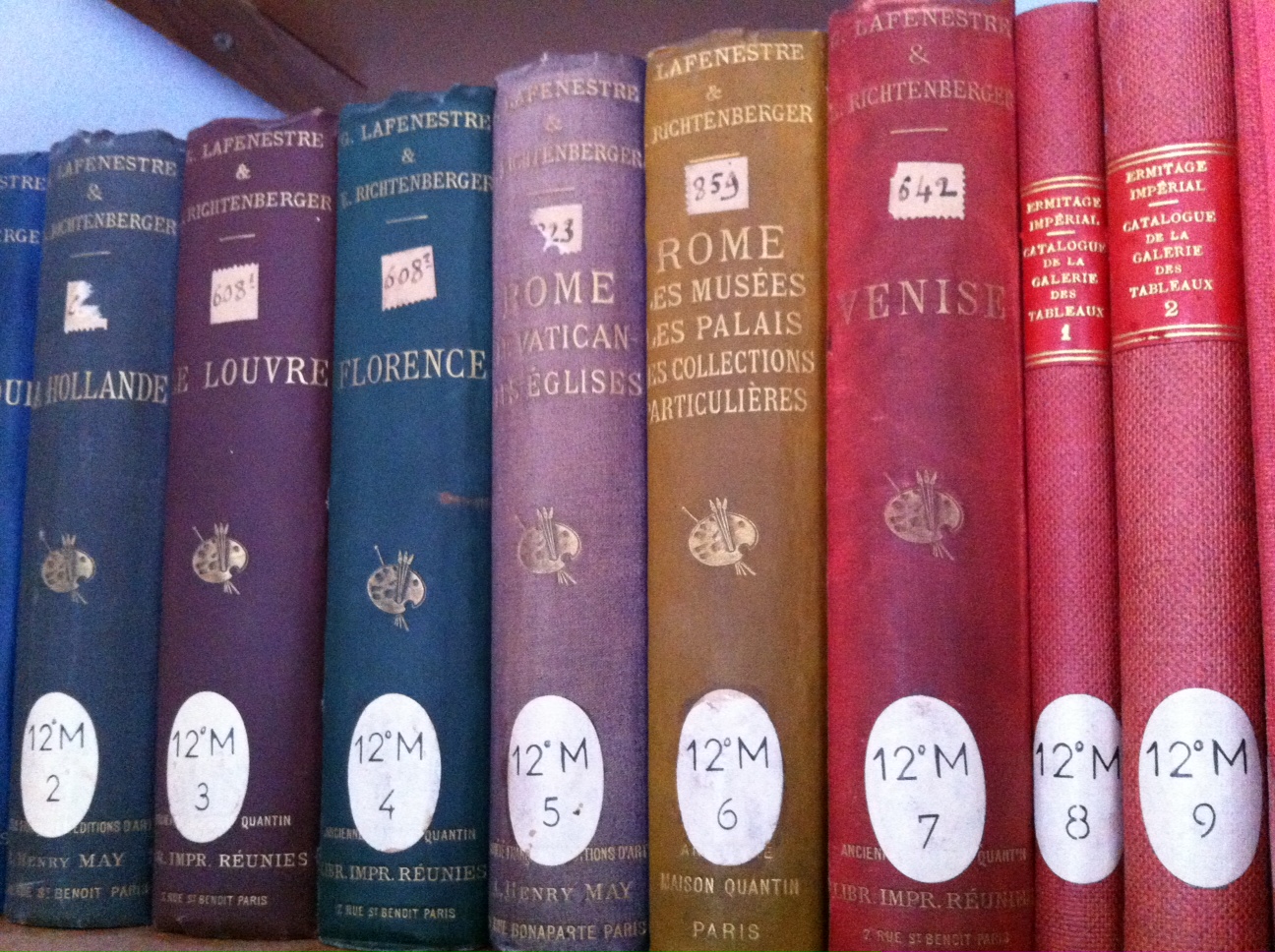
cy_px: 476
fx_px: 1287
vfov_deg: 40.6
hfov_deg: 52.7
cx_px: 638
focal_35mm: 35
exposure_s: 1/17
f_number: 2.8
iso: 800
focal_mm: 3.85
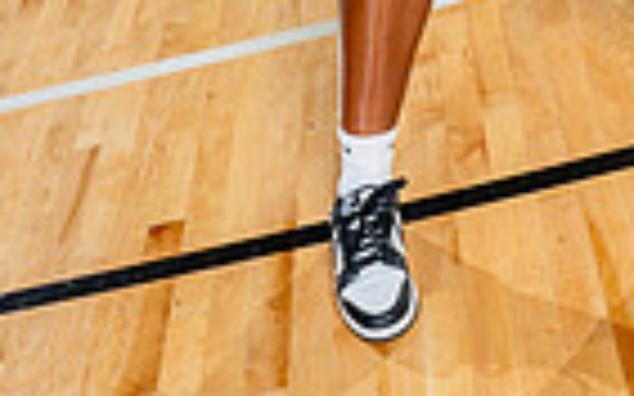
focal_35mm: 88
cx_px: 342
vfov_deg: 12.5
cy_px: -464
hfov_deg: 23.6
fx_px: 1520
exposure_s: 1/250
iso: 200
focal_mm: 27
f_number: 5.6
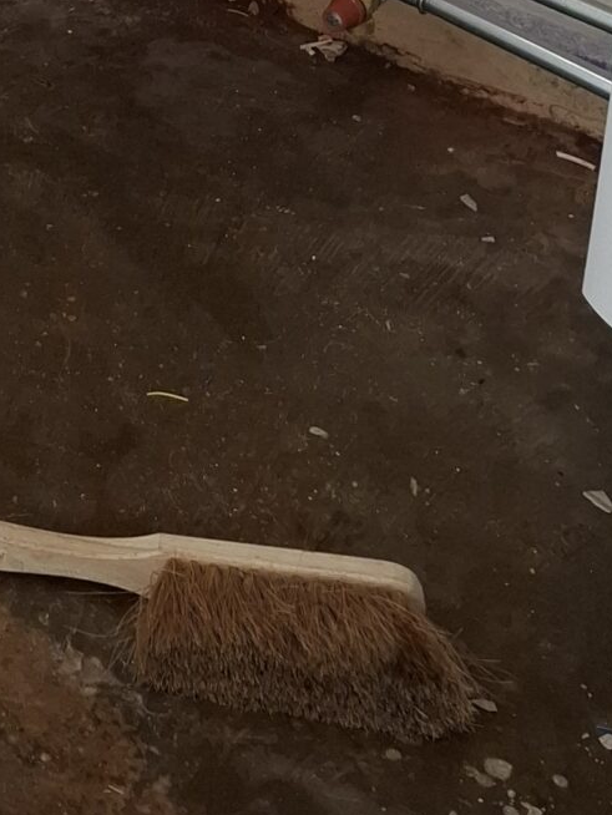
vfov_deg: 18.2
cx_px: -370
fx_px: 2120
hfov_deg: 15.0
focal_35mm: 90
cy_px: -553
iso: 250
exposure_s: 1/50
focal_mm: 5.54
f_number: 1.8
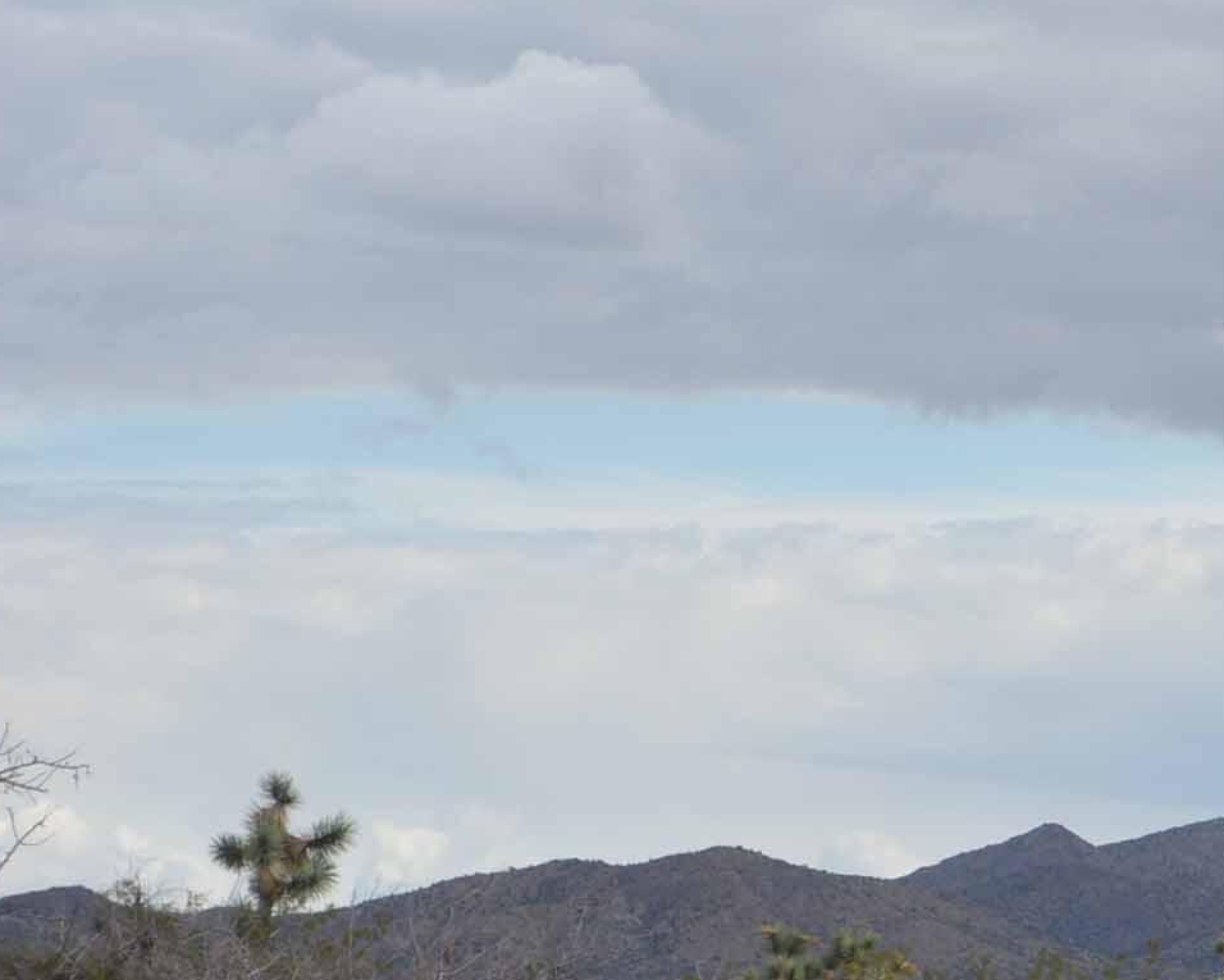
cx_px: 1899
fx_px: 8785
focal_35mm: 242
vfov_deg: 6.4
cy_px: 702
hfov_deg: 7.8
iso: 125
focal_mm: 55
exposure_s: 1/250
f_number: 8
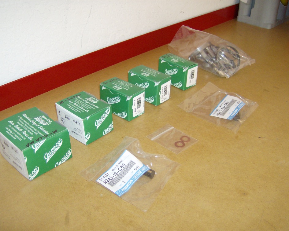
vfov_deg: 39.2
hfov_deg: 47.9
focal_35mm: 38
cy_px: 116
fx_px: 325
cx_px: 137
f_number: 2.8
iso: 200
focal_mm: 6
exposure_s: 1/60
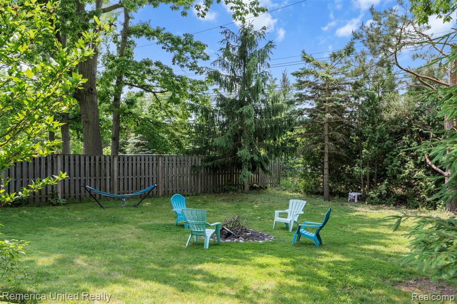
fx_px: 444
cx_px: 228
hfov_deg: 54.4
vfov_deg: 37.8
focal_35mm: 35
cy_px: 152
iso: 100
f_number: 8
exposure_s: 1/15
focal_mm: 35
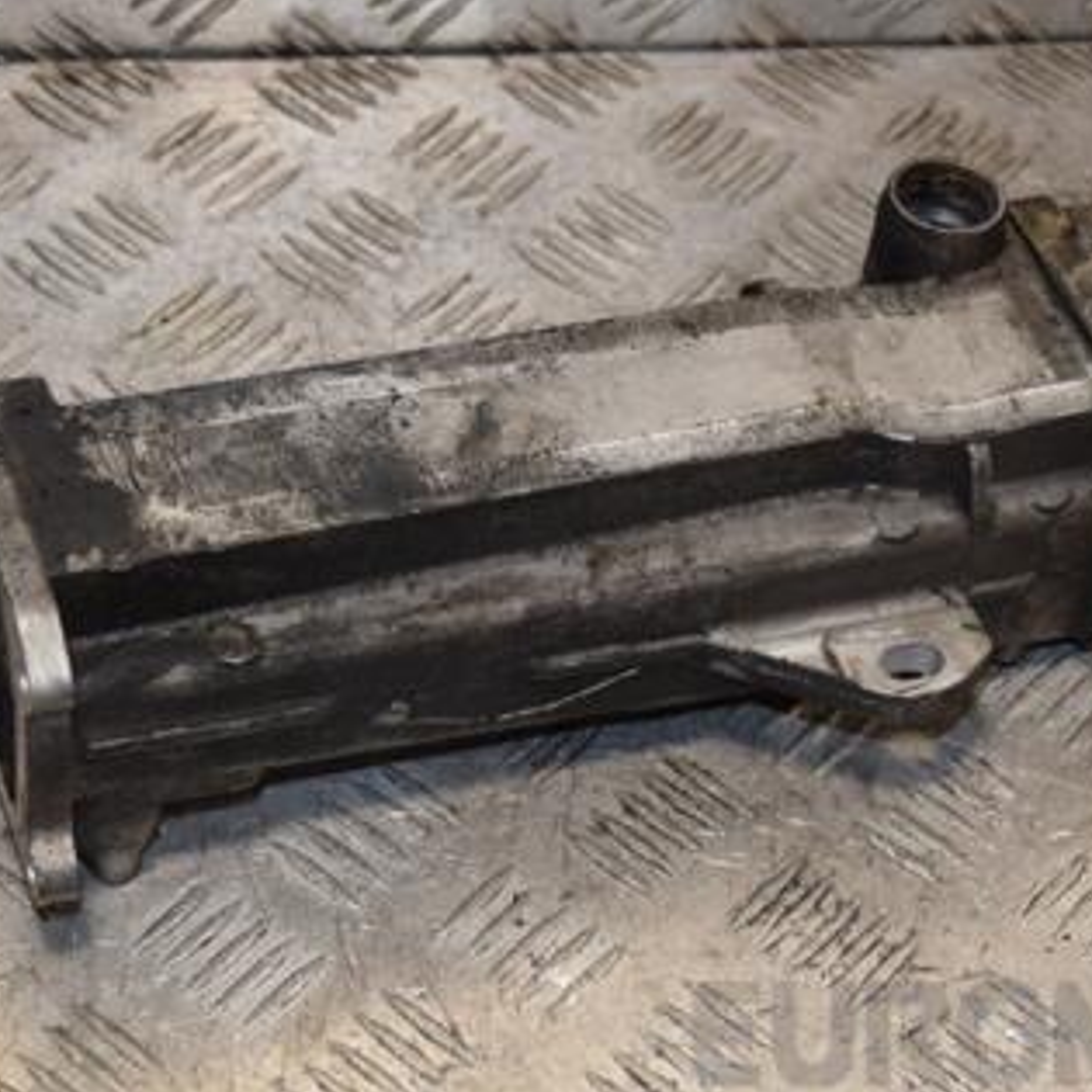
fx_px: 3462
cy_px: 572
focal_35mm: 97
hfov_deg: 17.9
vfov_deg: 17.9
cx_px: 627
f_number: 5.6
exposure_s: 1/200
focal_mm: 40
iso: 800
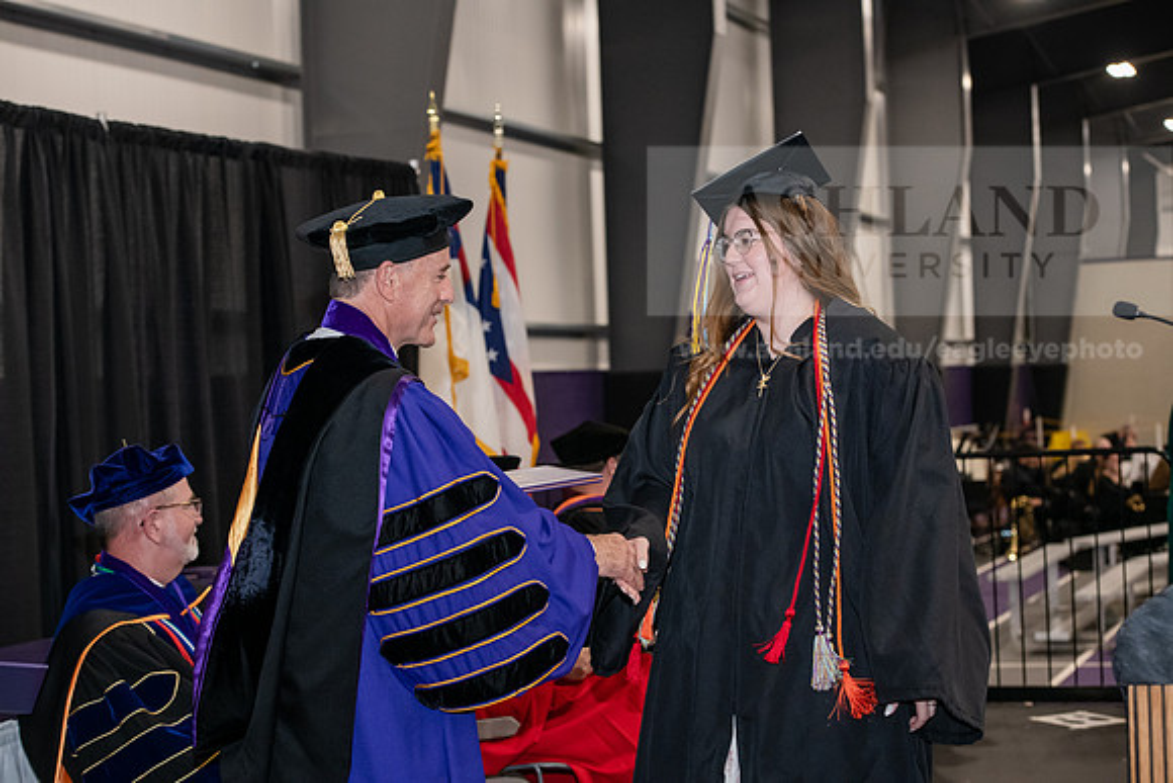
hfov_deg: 28.8
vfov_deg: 19.5
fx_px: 2281
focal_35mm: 70
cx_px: 586
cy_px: 392
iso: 2500
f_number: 5
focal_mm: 70
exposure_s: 1/200
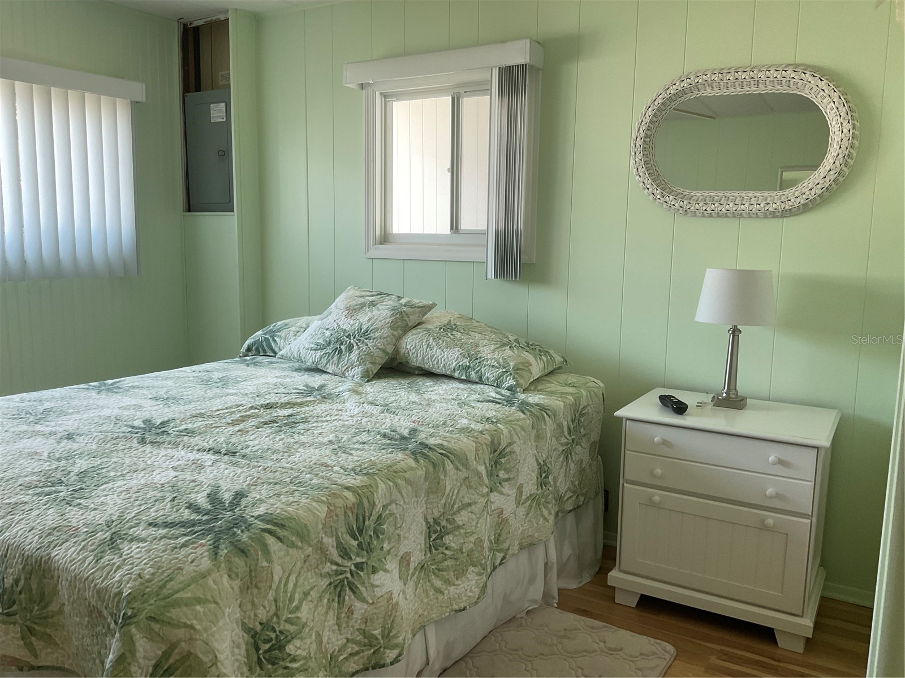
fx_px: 758
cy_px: 339
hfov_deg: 61.7
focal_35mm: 29
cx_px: 452
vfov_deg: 48.2
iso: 50
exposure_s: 1/60
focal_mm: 3
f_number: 1.8
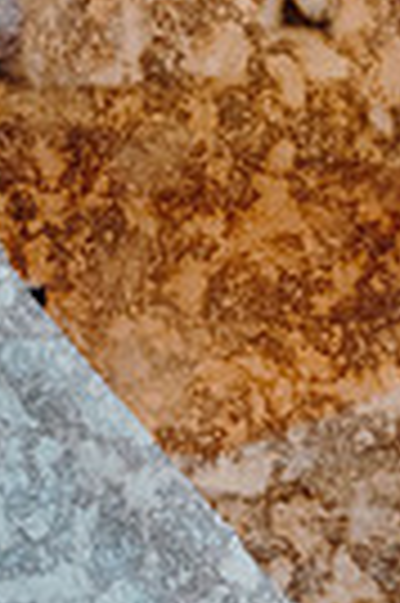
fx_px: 2590
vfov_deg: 13.1
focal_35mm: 155
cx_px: -261
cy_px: 9
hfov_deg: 8.6
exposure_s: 1/160
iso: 3200
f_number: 3.5
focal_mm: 46
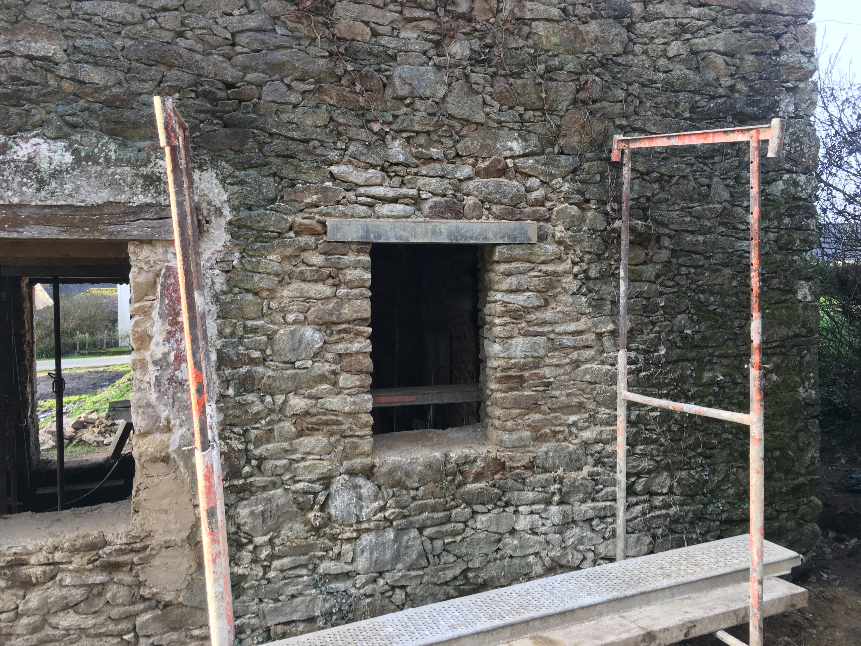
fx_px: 721
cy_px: 323
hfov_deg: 61.7
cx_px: 430
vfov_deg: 48.2
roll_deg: -0.4
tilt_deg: -1.2
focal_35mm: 29
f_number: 2.2
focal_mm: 4.15
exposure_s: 1/100
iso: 40
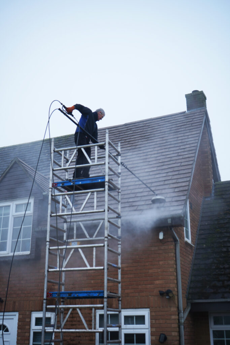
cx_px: 115
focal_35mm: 45
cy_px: 172
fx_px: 431
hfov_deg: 29.9
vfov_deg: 43.6
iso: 125
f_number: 5
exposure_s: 1/160
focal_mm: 45
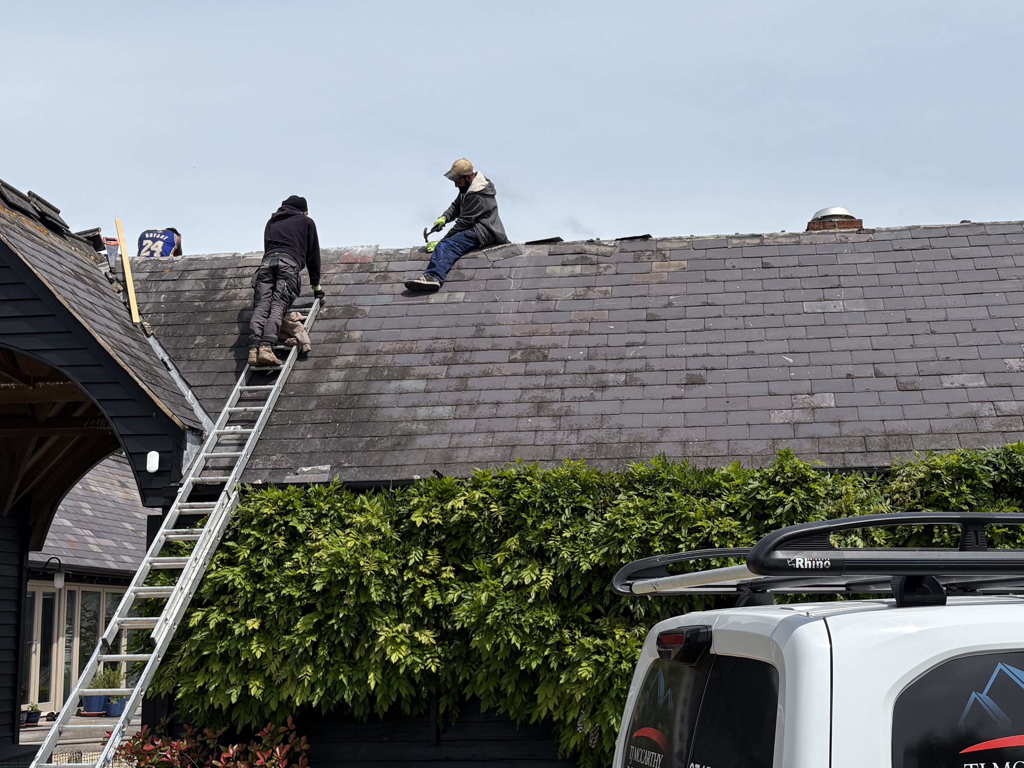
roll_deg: +0.9
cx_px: 612
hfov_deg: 42.7
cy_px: 452
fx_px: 1302
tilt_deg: +7.2
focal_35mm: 44
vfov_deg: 32.8
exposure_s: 1/4608
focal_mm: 5.96
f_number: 1.6
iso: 50
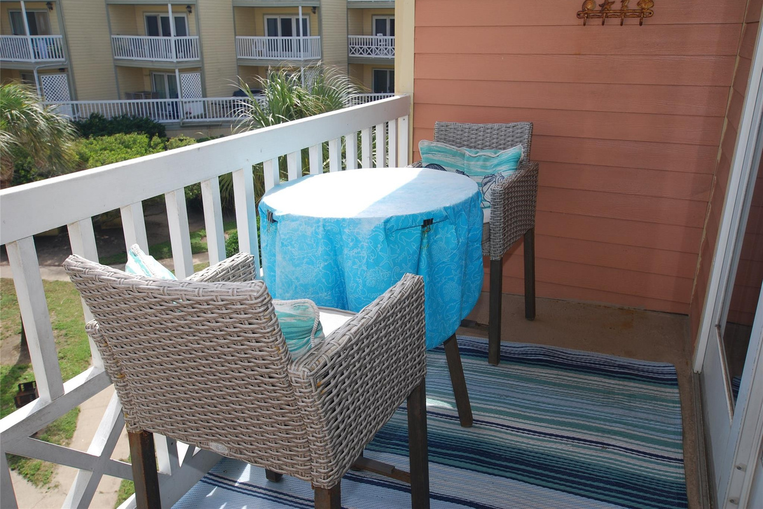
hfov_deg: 61.9
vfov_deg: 43.6
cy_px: 254
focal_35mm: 30
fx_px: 636
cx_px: 382
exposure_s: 1/160
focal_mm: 20
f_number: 6.3
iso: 100
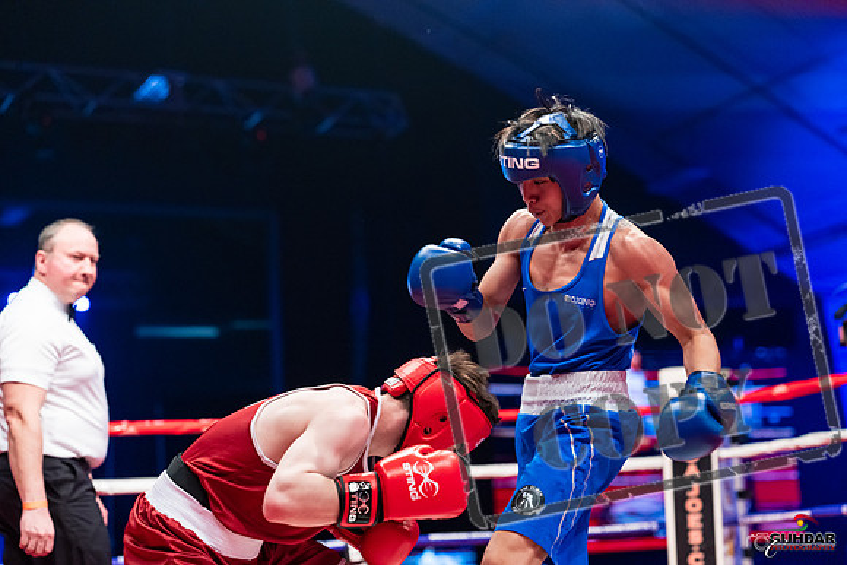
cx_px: 424
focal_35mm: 67
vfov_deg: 20.3
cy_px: 282
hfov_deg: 30.1
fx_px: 1577
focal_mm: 67
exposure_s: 1/1000
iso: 3200
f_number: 2.5
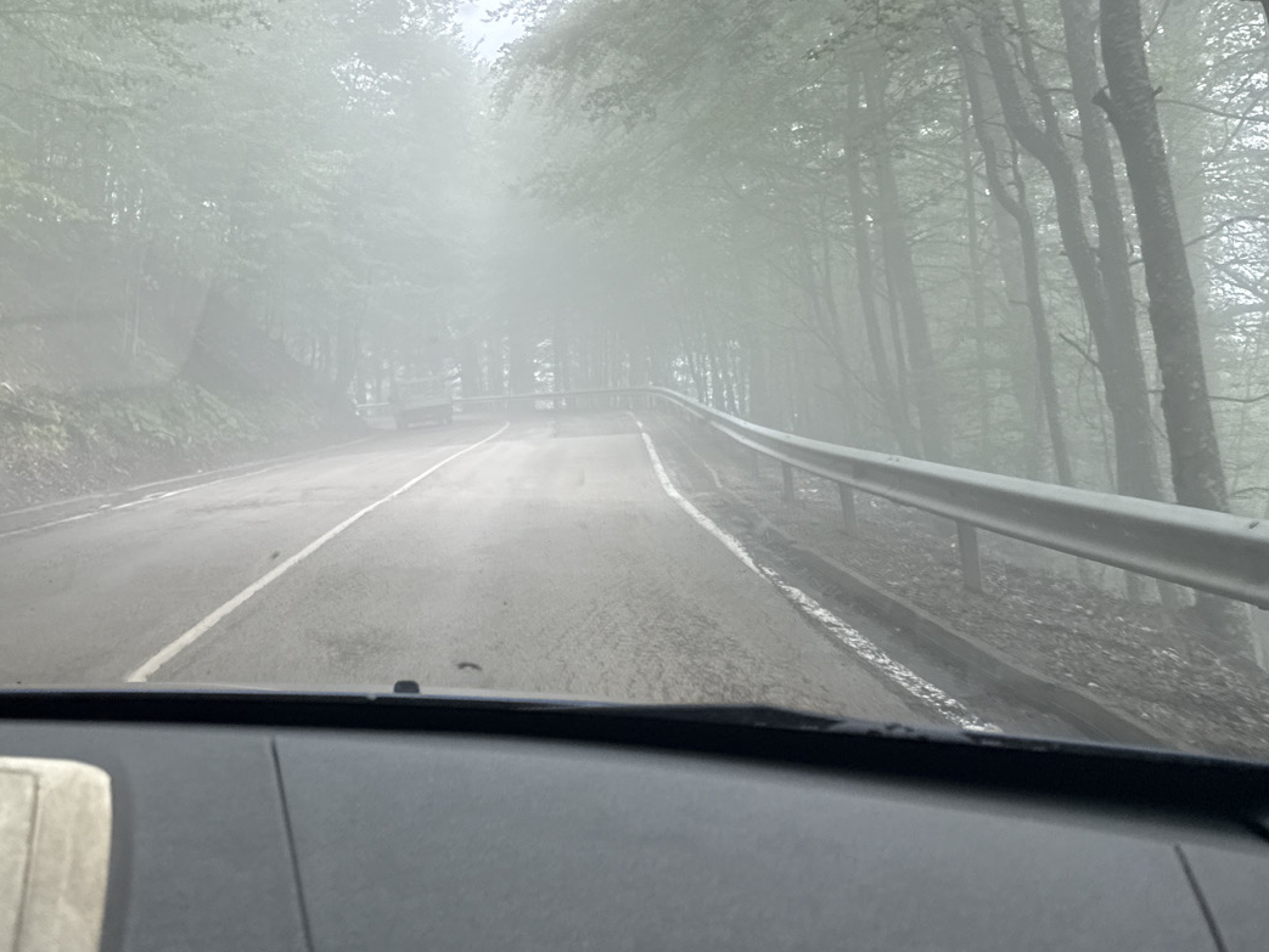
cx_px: 394
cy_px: 361
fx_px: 1687
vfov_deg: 31.4
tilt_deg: +3.2
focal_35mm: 46
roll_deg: +2.4
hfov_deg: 40.6
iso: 64
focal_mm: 6.76
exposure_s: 1/172
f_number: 1.78
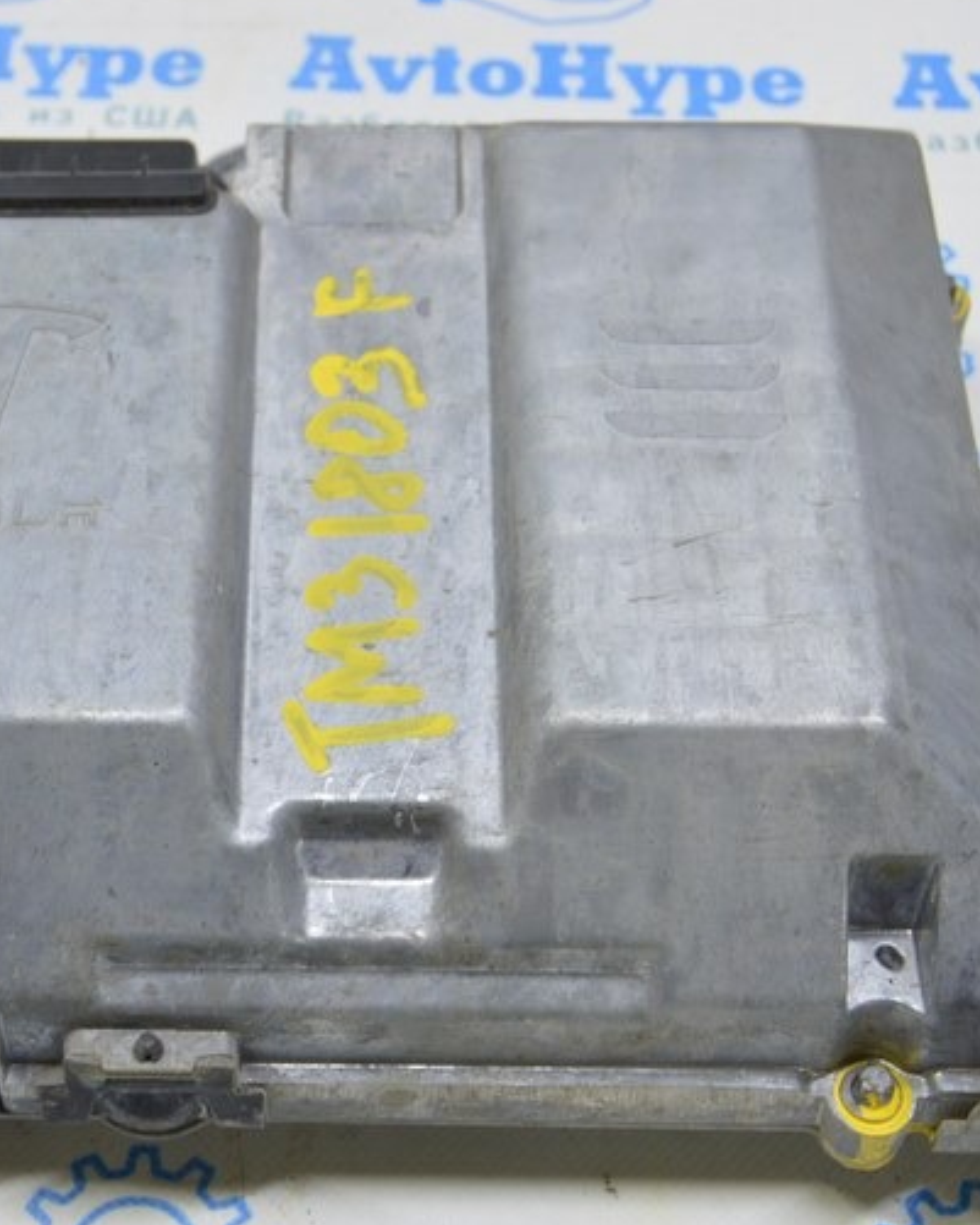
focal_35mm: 69
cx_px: 286
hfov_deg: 22.0
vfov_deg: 27.5
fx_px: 2501
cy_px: 600
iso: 400
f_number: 5.6
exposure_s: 1/20
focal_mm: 24
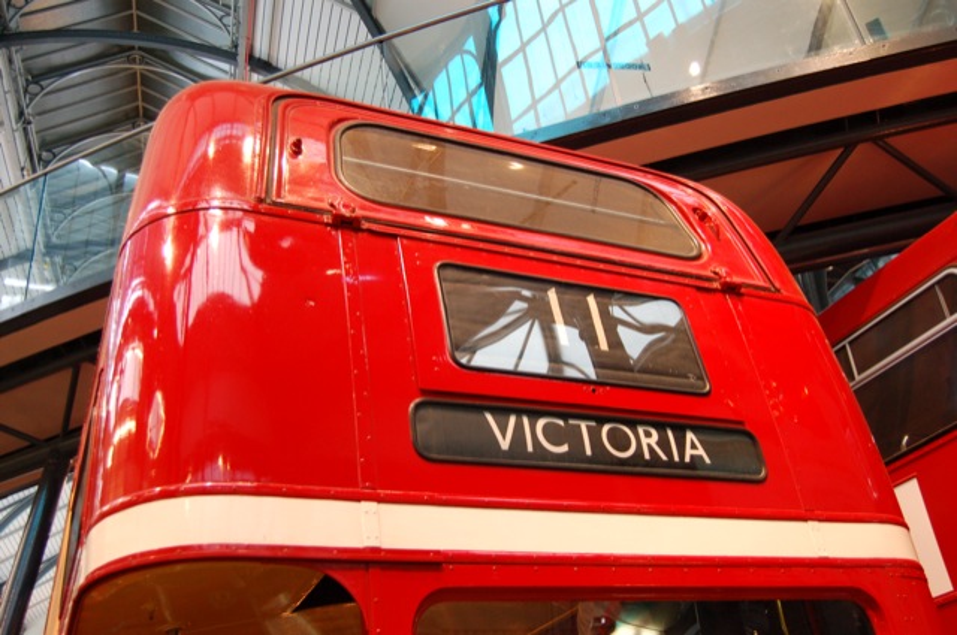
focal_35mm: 34
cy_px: 318
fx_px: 916
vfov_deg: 38.3
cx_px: 478
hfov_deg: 55.2
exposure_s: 1/13
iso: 800
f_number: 3.8
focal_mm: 23
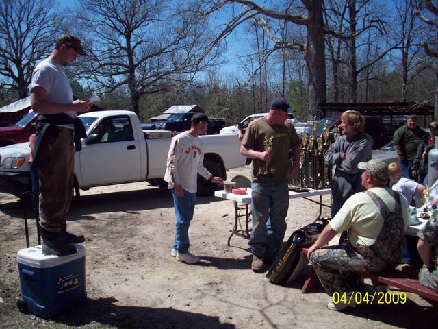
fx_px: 468
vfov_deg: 38.7
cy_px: 164
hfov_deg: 50.1
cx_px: 219
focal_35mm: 37
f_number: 5.6
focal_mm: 6.2
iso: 80
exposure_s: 1/456
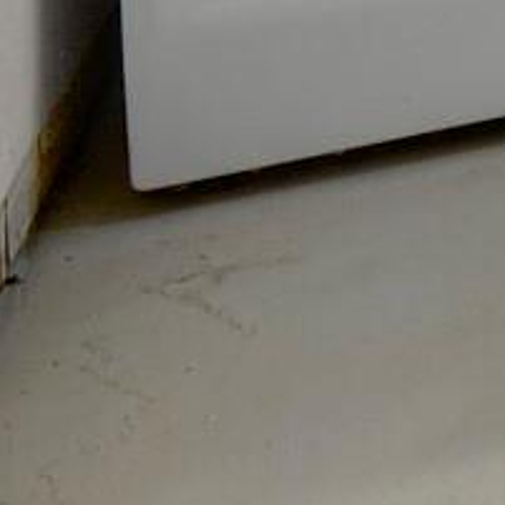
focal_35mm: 115
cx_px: 1828
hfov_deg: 9.0
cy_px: -799
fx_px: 1898
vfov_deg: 11.7
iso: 4500
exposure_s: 1/20
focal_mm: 17
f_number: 8
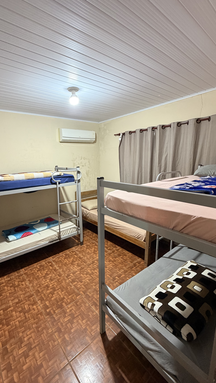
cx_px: 87
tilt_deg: -11.1
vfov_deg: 99.4
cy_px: 191
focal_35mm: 16
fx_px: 163
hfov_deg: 66.5
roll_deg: +2.1
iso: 320
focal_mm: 2.22
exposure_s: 1/60
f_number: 2.2
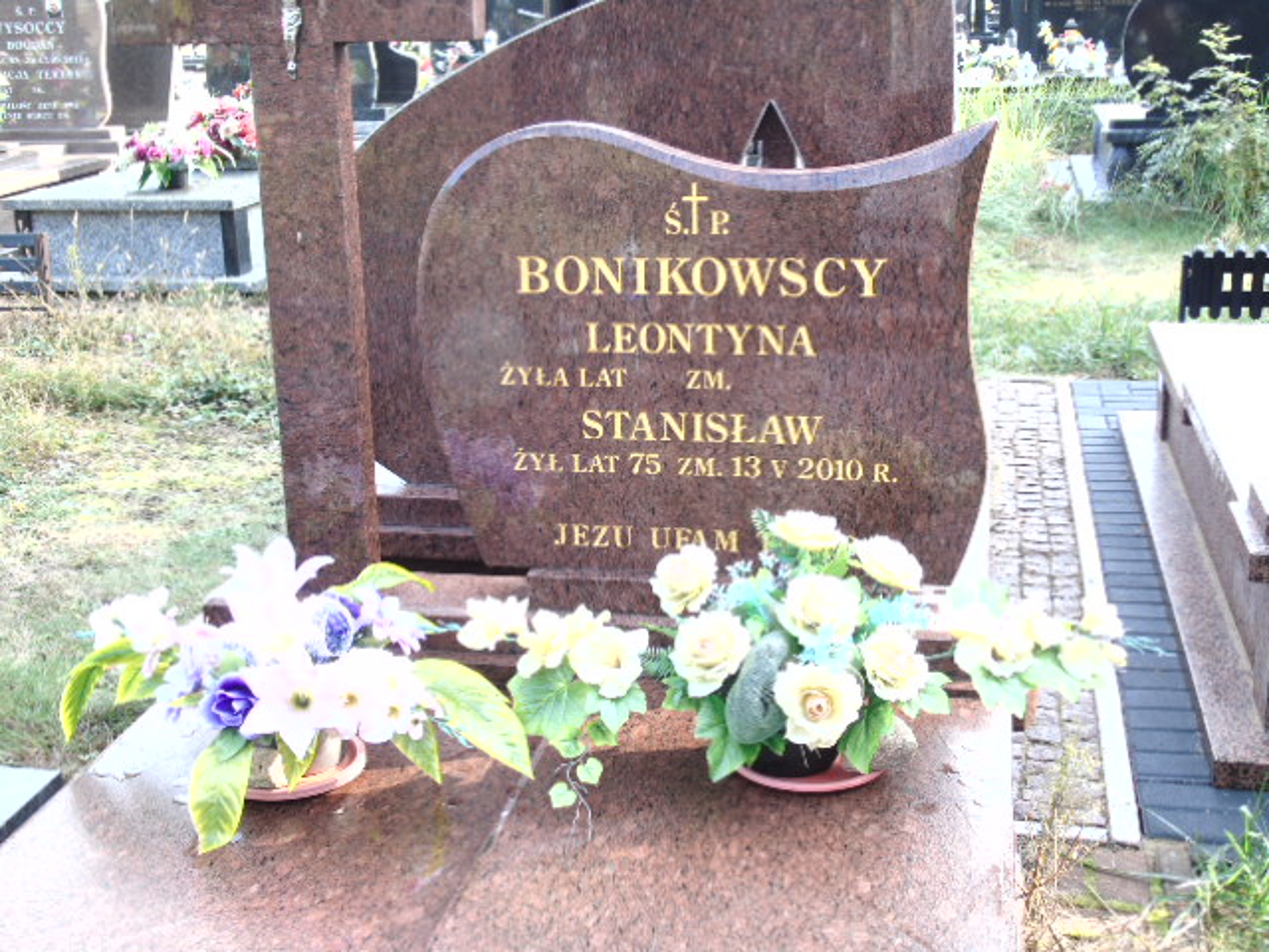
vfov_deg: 31.5
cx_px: 634
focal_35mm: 46
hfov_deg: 41.2
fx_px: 1686
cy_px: 476
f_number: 4.1
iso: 80
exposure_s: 1/40
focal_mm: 8.2
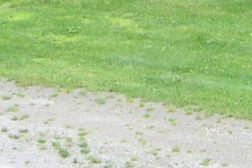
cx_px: 125
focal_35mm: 182
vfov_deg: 7.2
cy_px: -182
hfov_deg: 11.3
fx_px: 1274
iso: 69
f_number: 2.8
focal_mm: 5.85
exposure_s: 1/100
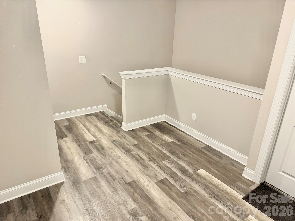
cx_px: 148
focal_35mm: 24
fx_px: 205
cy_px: 110
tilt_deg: -21.4
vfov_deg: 56.8
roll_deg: -1.2
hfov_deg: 71.6
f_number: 1.78
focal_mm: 6.76
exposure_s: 1/60
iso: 500
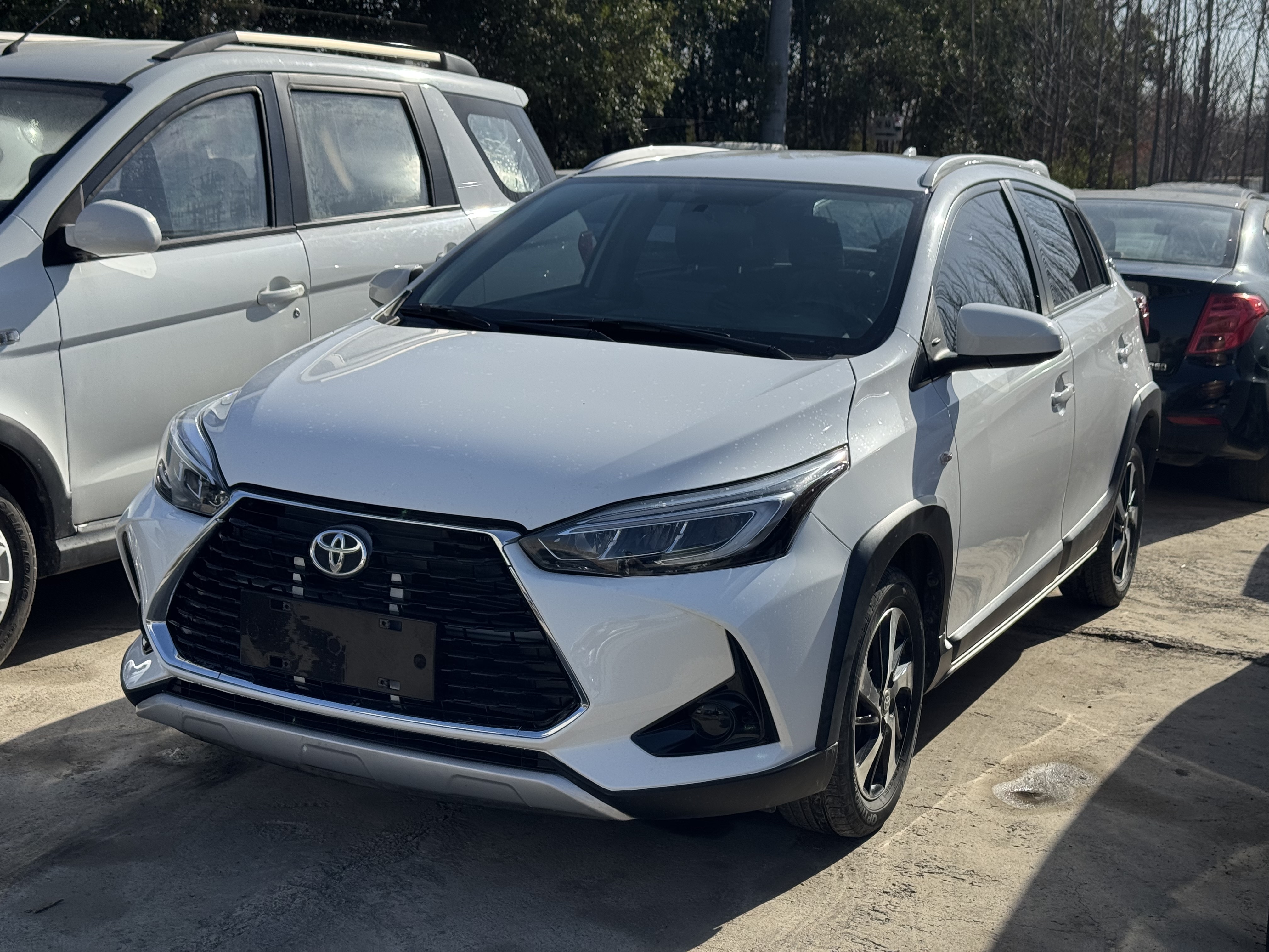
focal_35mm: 48
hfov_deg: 39.7
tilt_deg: -8.3
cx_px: 634
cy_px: 476
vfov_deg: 30.3
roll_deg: -2.7
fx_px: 1760
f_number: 1.78
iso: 64
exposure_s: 1/5848
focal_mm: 6.76
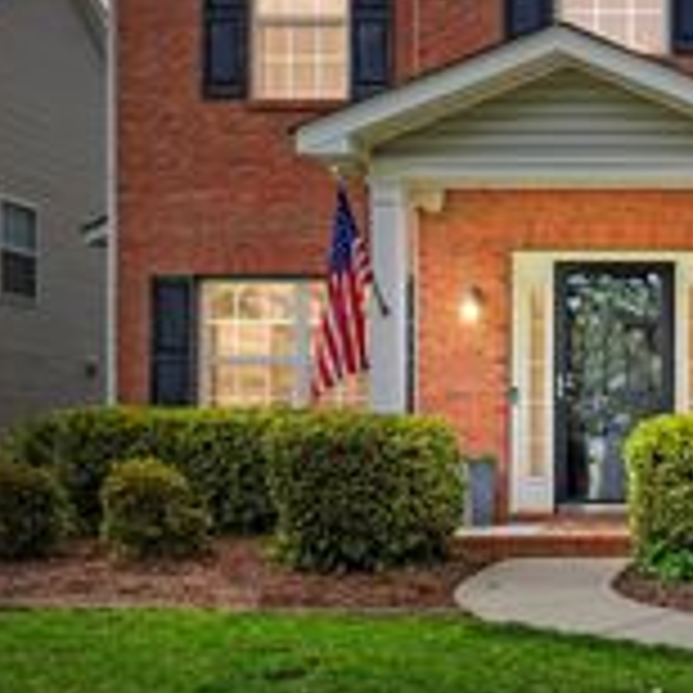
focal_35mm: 58
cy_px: 133
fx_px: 1314
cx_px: 850
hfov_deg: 26.1
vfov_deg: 28.9
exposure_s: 1/250
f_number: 6.3
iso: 100
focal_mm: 14
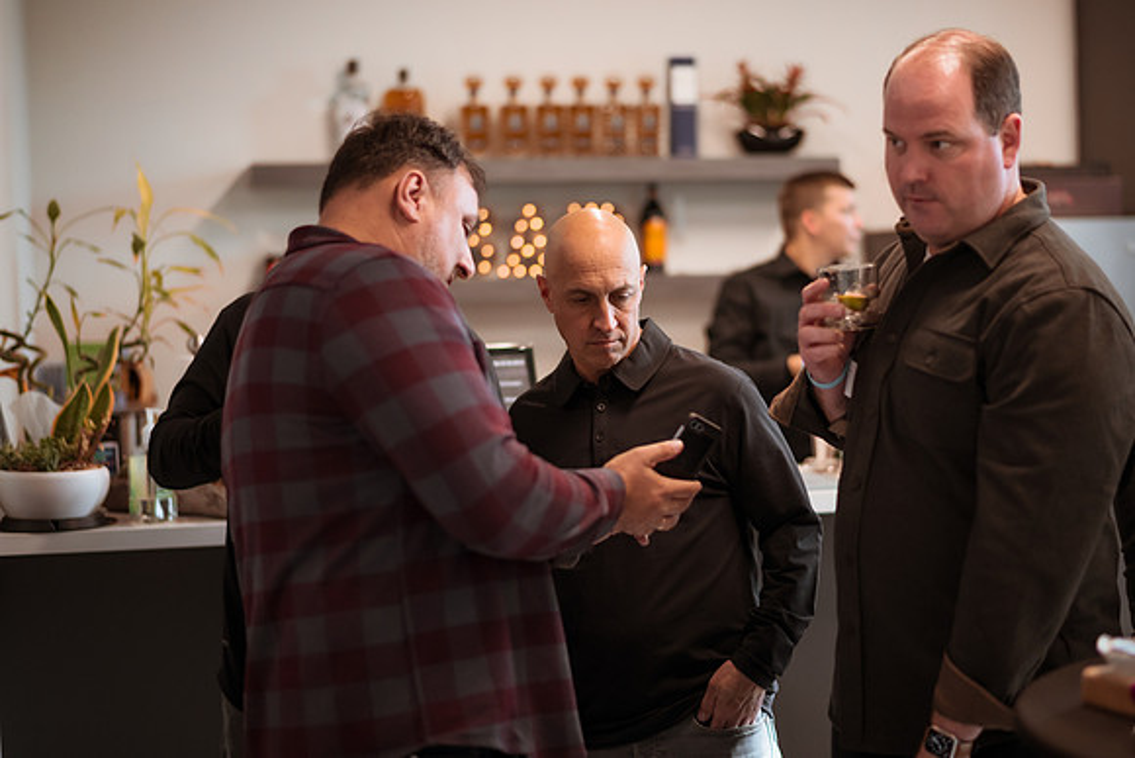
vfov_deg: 21.5
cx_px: 618
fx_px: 1993
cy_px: 345
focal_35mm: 63
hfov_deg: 31.8
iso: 800
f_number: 1.4
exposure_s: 1/2000
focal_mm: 58
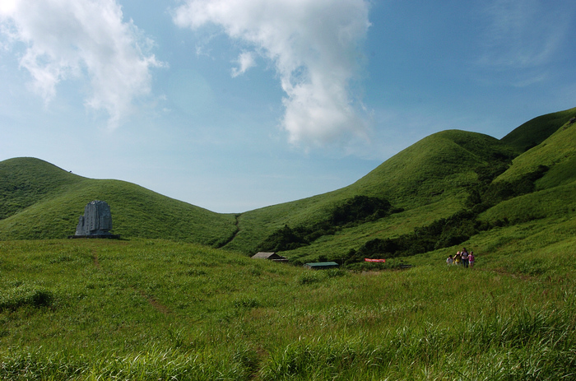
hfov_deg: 53.2
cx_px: 288
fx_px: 575
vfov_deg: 36.7
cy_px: 190
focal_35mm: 36
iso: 200
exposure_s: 1/500
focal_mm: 24
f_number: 10
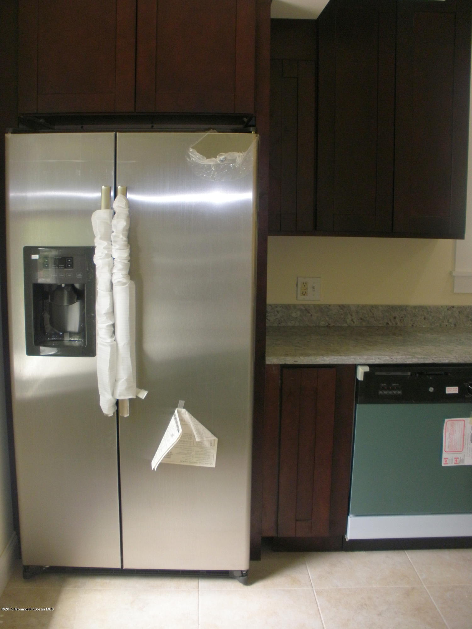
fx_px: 654
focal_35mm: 36
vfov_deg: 51.4
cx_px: 236
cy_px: 314
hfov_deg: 39.7
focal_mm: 6.3
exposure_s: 1/30
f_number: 3.5
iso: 160
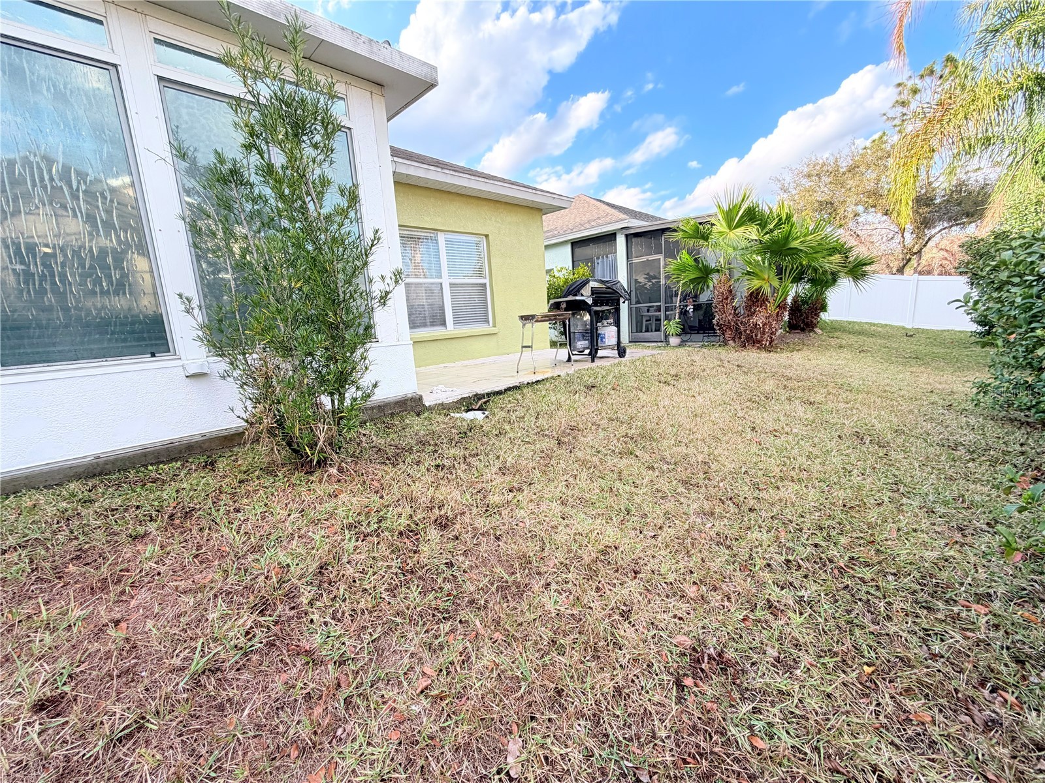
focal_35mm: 14
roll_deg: +3.2
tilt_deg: -11.4
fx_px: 423
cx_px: 522
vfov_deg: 85.7
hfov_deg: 102.1
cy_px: 392
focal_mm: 2.22
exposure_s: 1/211
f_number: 2.2
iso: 40
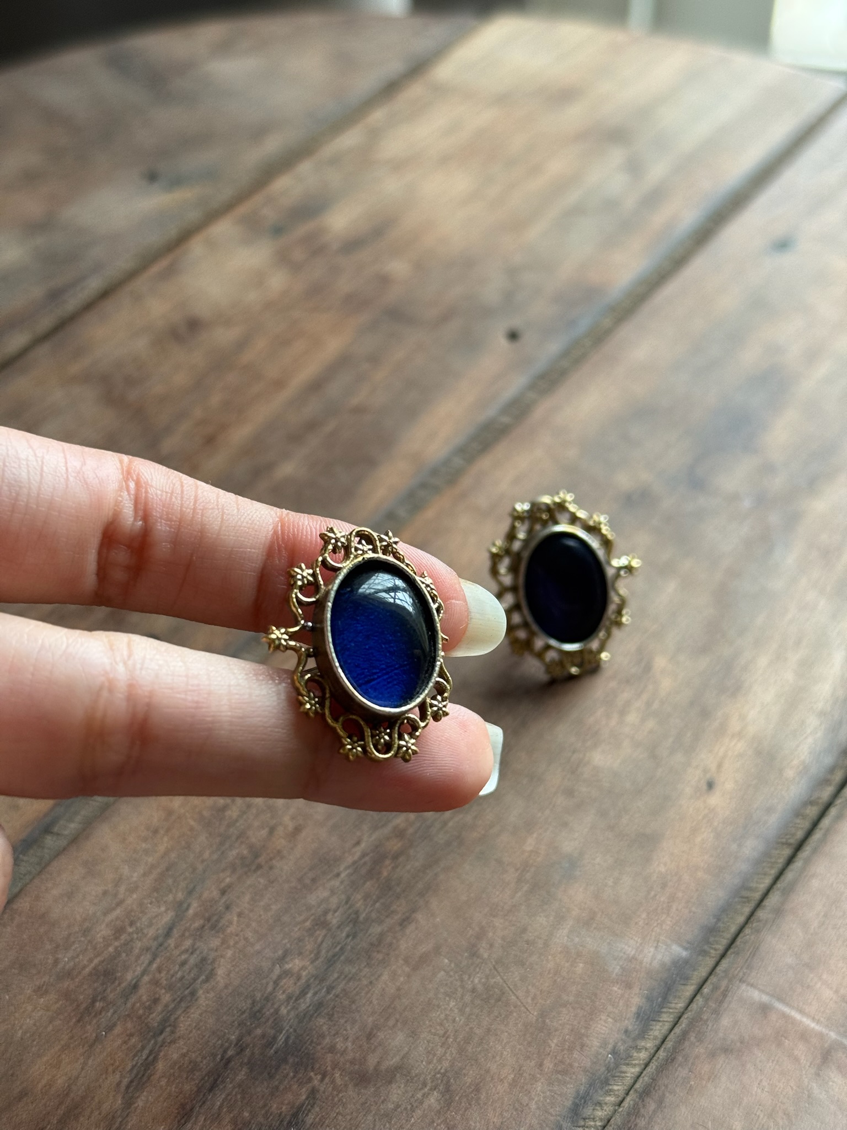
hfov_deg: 30.3
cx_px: 424
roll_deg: -2.7
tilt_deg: -42.6
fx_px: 1566
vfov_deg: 39.7
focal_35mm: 48
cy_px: 565
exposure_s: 1/71
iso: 100
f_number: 1.78
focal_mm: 6.76
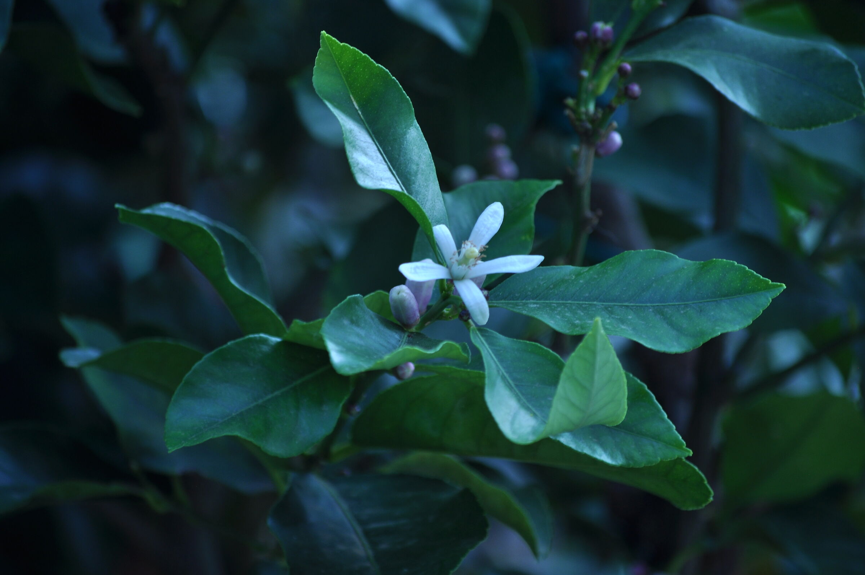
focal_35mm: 300
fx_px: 7199
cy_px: 288
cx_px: 432
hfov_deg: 6.9
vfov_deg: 4.6
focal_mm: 200
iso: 200
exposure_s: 1/125
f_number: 5.6
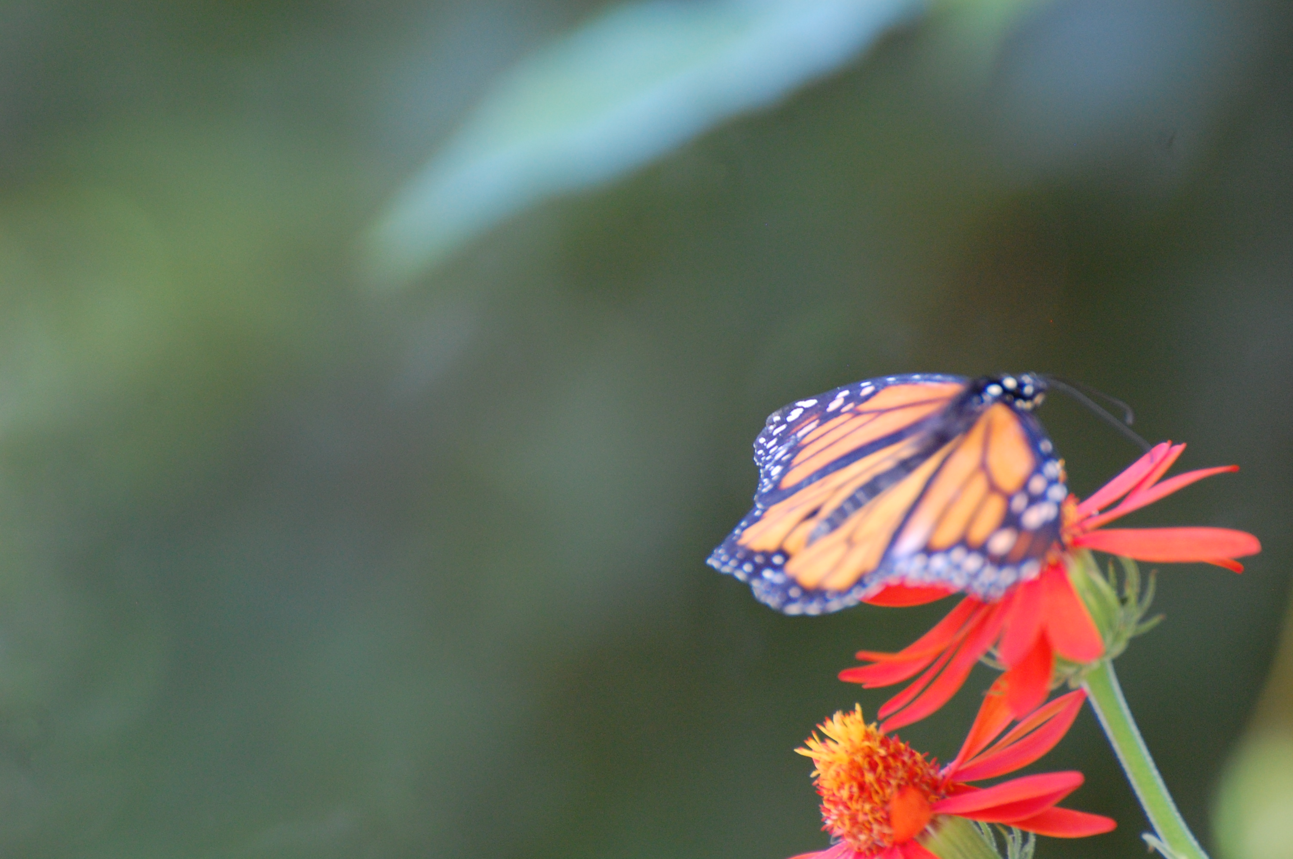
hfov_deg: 4.6
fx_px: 16148
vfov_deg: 3.0
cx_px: 646
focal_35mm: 450
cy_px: 430
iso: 800
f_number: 5.6
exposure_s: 1/160
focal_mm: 300
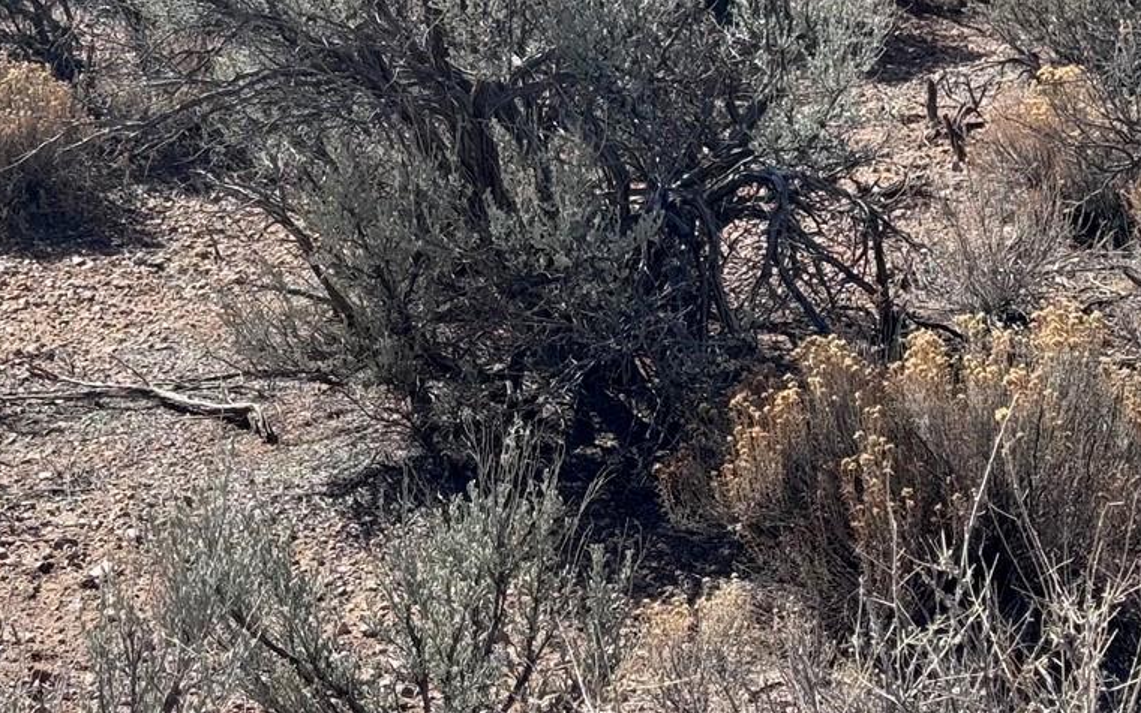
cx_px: 417
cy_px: -61
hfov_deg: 19.4
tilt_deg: -9.8
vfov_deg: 12.1
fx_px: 3328
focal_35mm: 107
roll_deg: +0.9
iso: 64
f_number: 1.78
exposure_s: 1/3610
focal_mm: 6.76
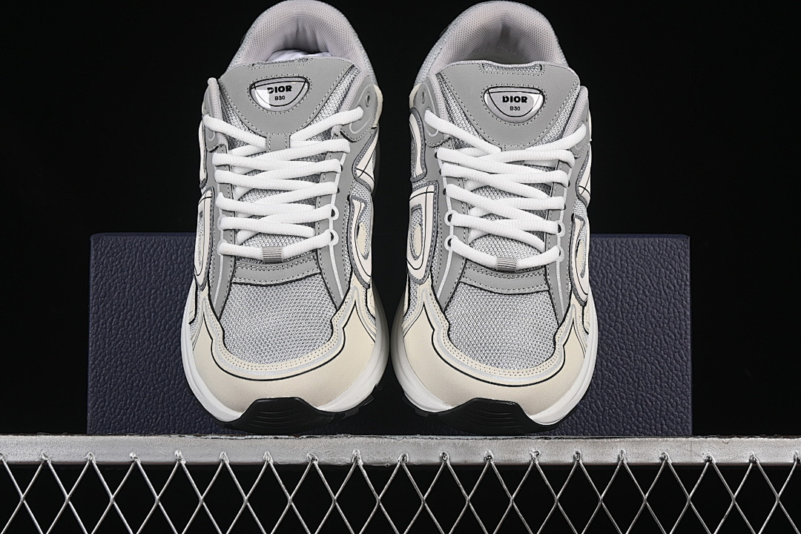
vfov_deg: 18.2
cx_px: 400
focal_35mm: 75
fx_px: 1669
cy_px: 267
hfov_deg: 27.0
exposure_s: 1/80
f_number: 8
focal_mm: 50
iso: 160
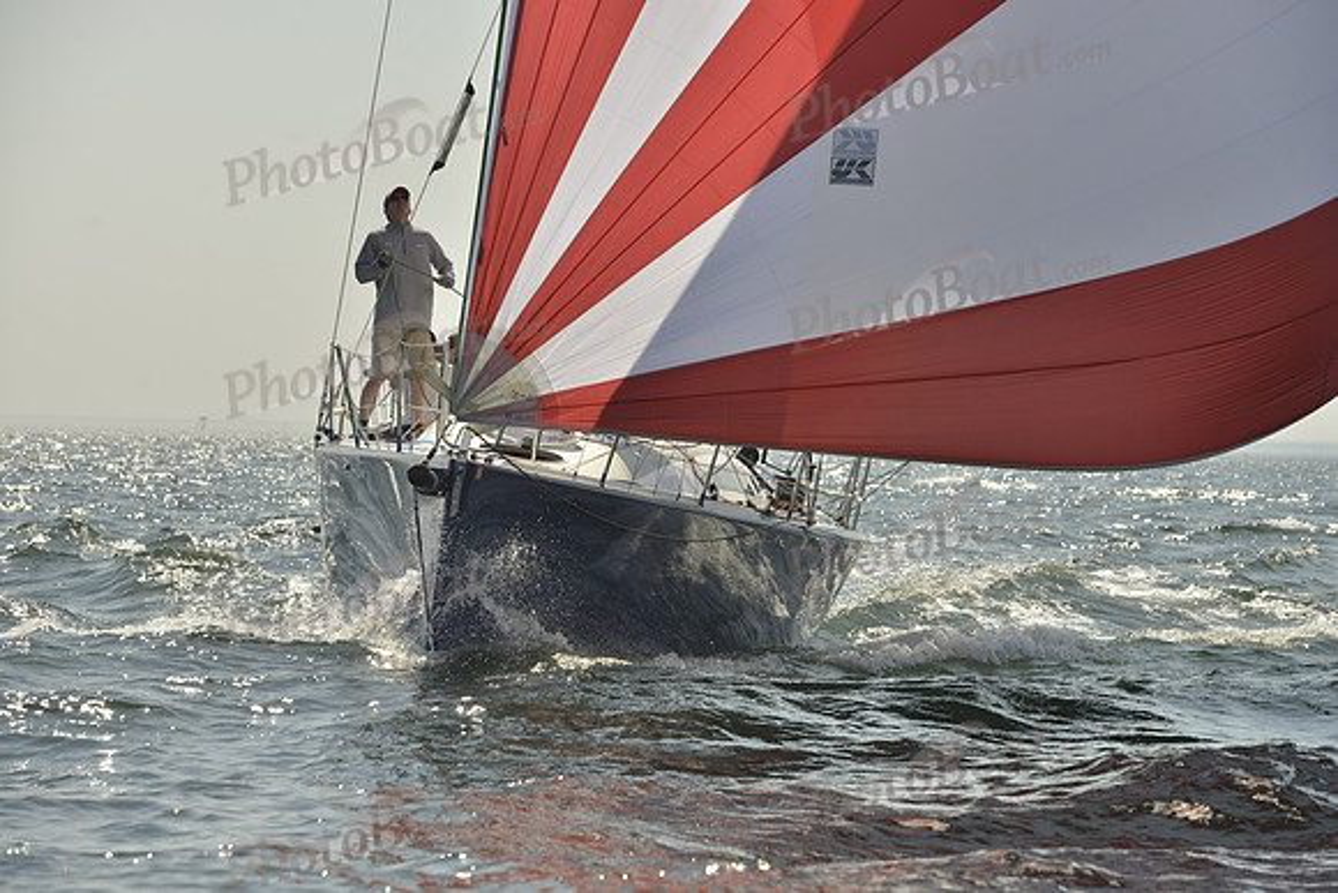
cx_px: 669
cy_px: 446
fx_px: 5018
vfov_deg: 10.2
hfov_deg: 15.2
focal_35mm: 135
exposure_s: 1/1250
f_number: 9
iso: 200
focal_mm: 135
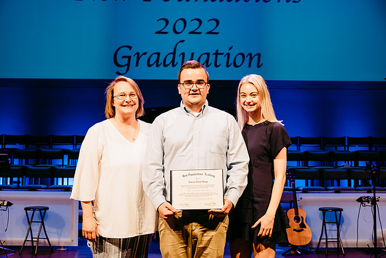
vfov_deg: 29.8
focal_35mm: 45
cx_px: 190
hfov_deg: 43.4
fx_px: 485
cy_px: 129
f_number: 4
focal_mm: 44
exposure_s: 1/200
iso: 1000
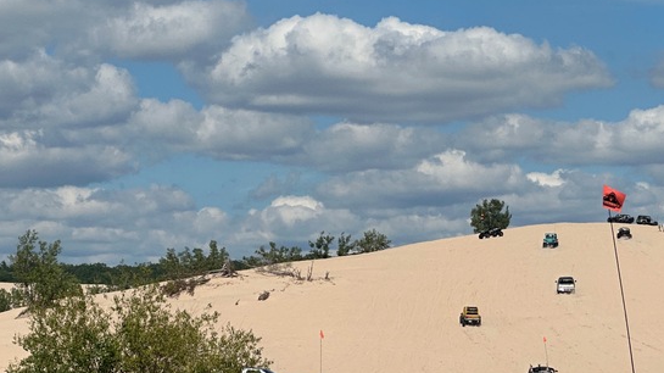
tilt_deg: +4.5
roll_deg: +1.8
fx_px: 2710
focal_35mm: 154
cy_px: 258
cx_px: 451
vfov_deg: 7.9
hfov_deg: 13.9
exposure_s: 1/1468
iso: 32
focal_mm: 9
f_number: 2.8
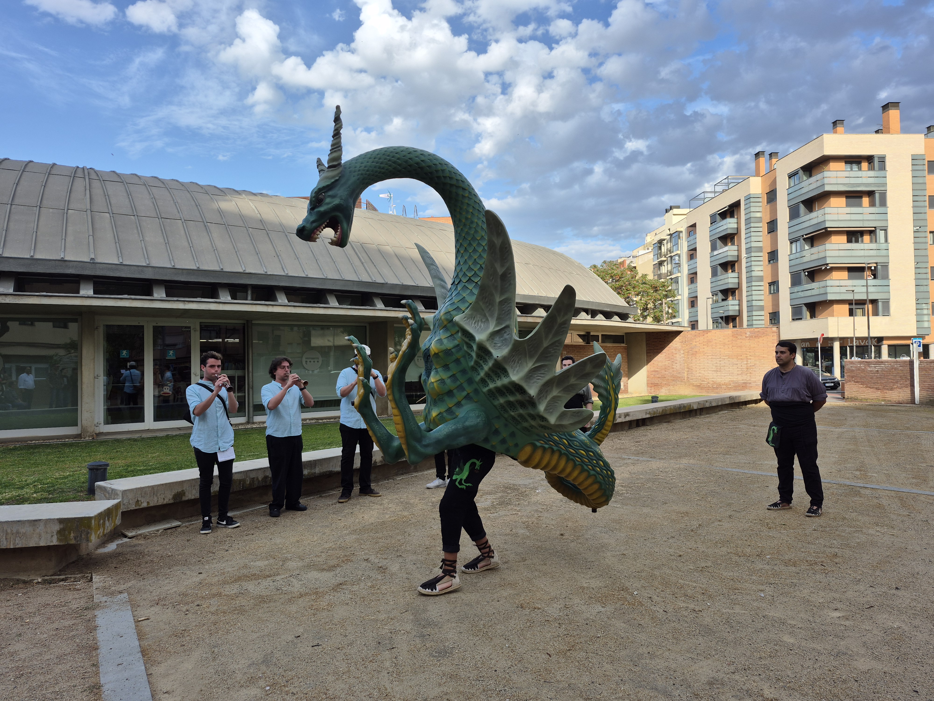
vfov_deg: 58.9
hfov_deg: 73.9
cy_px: 350
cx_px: 467
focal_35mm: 23
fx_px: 621
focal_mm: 5.4
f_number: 1.8
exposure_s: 1/782
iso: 25
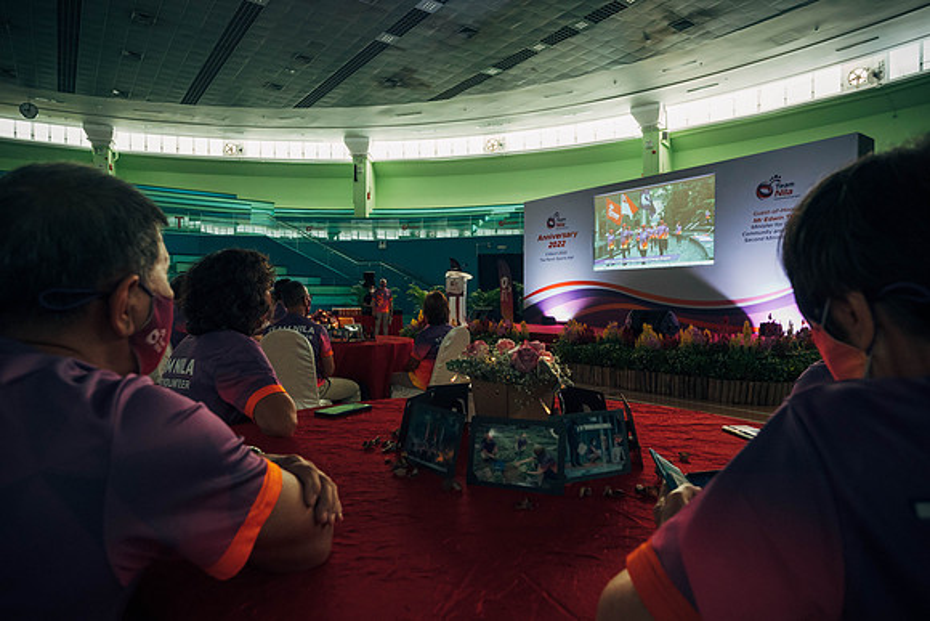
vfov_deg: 60.0
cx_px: 465
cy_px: 310
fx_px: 537
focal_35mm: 21
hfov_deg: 81.7
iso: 1000
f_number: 2.8
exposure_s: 1/25
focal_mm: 10
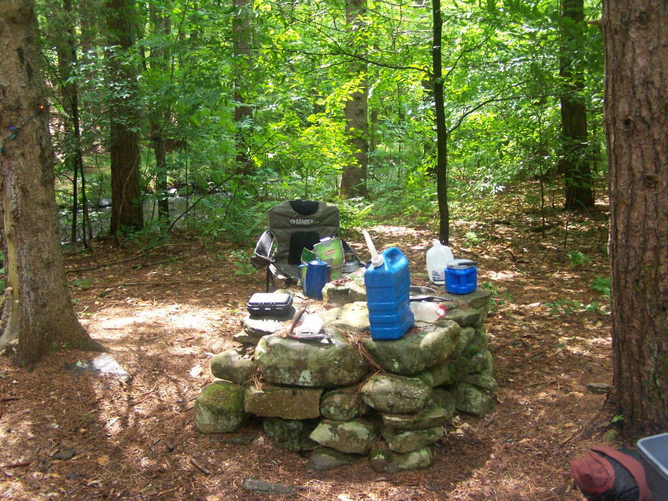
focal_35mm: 38
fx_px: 733
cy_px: 250
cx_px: 334
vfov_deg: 37.7
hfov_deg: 49.0
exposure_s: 1/200
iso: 400
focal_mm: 6.3
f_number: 2.8
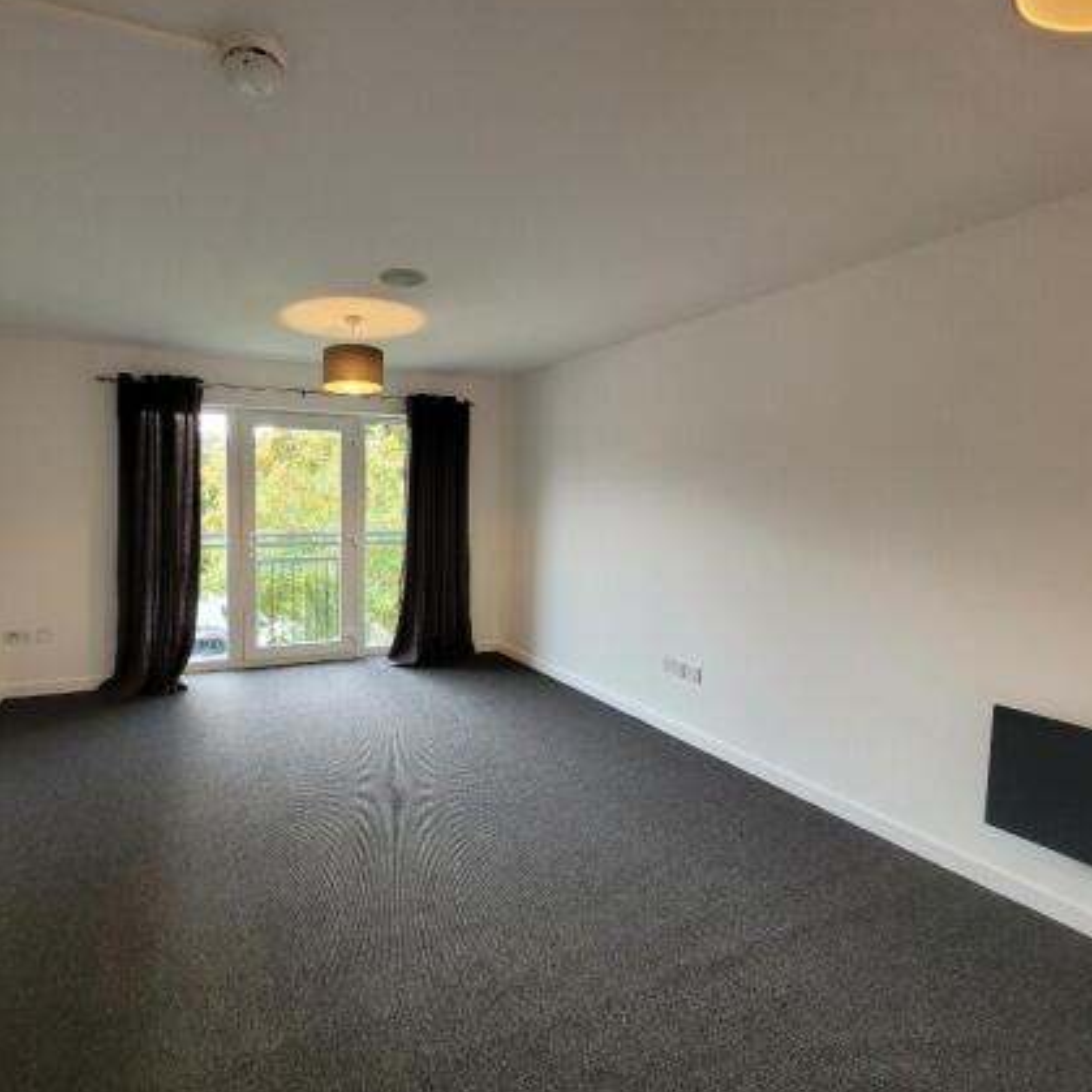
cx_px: 379
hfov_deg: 84.9
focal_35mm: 16
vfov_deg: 87.4
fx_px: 571
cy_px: 536
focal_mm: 1.74
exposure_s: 1/50
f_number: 2.2
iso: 200
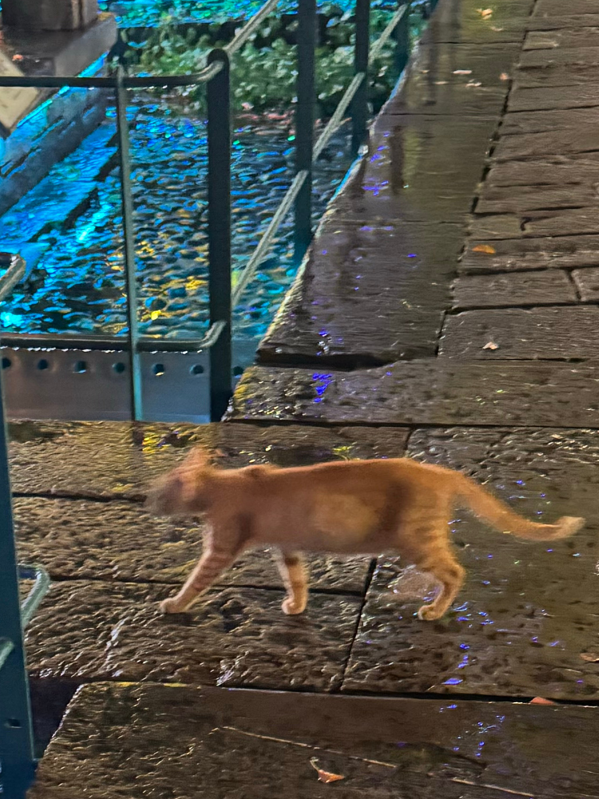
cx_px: 179
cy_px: 760
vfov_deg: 23.3
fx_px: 1869
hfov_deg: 18.1
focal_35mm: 81
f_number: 1.78
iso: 1000
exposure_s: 1/30
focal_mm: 6.76
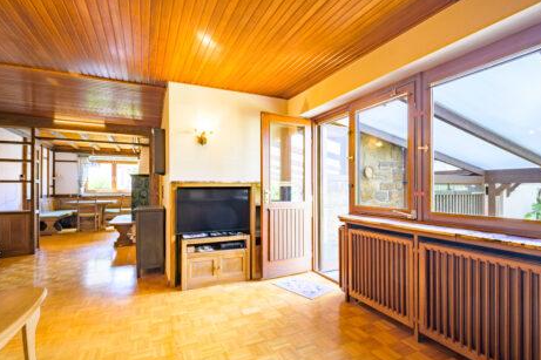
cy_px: 188
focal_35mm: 19
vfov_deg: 65.8
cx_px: 282
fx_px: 278
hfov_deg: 88.3
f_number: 9
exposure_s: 1/25
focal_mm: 17.5
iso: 200
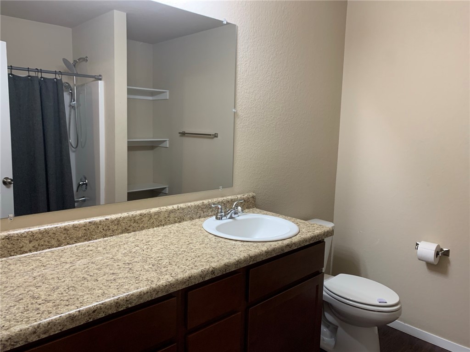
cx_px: 235
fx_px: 353
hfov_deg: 67.3
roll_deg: -2.2
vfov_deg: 53.1
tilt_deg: -6.0
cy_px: 176
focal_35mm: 26
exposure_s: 1/60
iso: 160
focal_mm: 4.25
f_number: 1.8
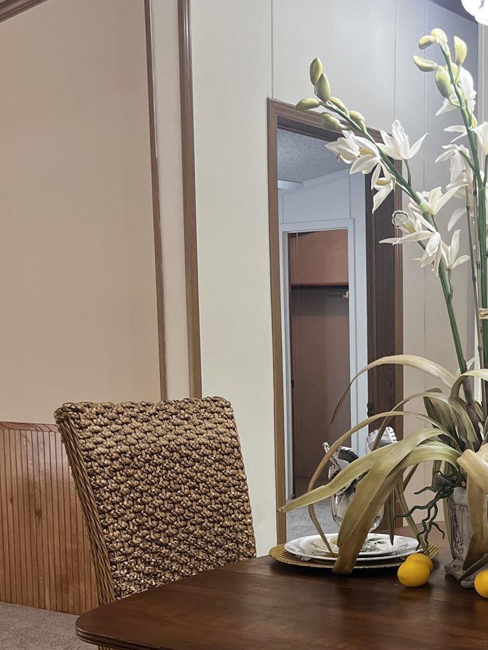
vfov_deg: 31.6
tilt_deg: -7.1
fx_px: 1127
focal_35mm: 60
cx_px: 450
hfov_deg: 23.7
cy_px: 492
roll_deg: -0.1
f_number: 1.5
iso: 125
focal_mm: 5.7
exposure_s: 1/120
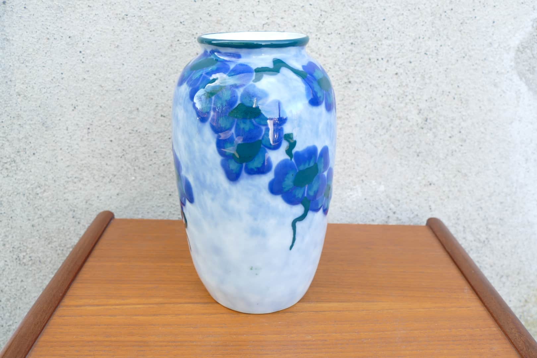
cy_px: 179
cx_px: 268
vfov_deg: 37.9
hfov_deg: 54.4
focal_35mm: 35
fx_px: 522
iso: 125
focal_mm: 12.9
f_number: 3.1
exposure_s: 1/100
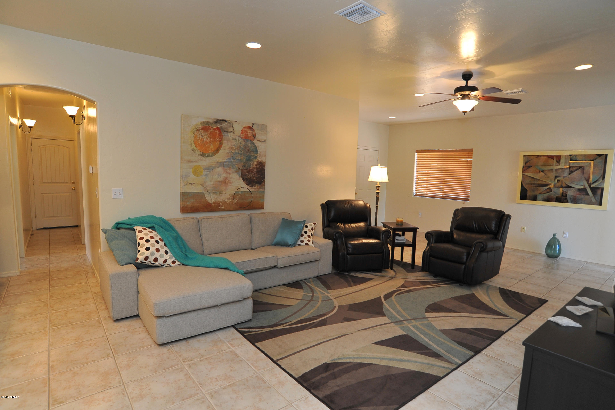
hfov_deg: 90.0
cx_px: 308
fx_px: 307
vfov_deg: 67.3
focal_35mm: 18
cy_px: 205
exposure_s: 1/30
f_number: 6.3
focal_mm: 18
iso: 800
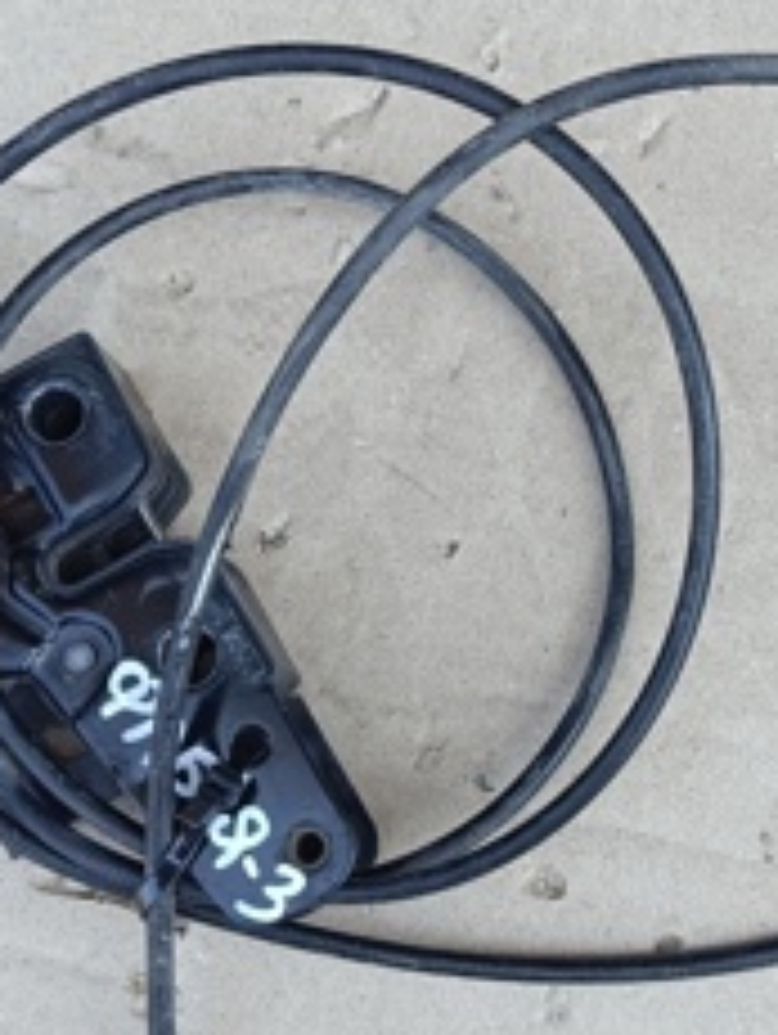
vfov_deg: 38.1
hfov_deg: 28.9
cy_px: 540
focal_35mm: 50
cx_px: 540
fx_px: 1496
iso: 58
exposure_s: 1/102
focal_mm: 5.59
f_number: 1.88
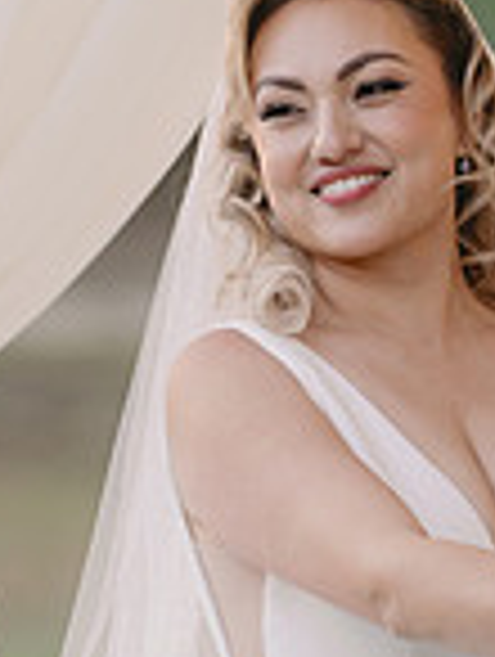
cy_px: 405
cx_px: 378
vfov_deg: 2.6
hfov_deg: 2.0
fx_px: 14486
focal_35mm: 762
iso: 320
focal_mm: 200
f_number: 2.8
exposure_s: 1/320
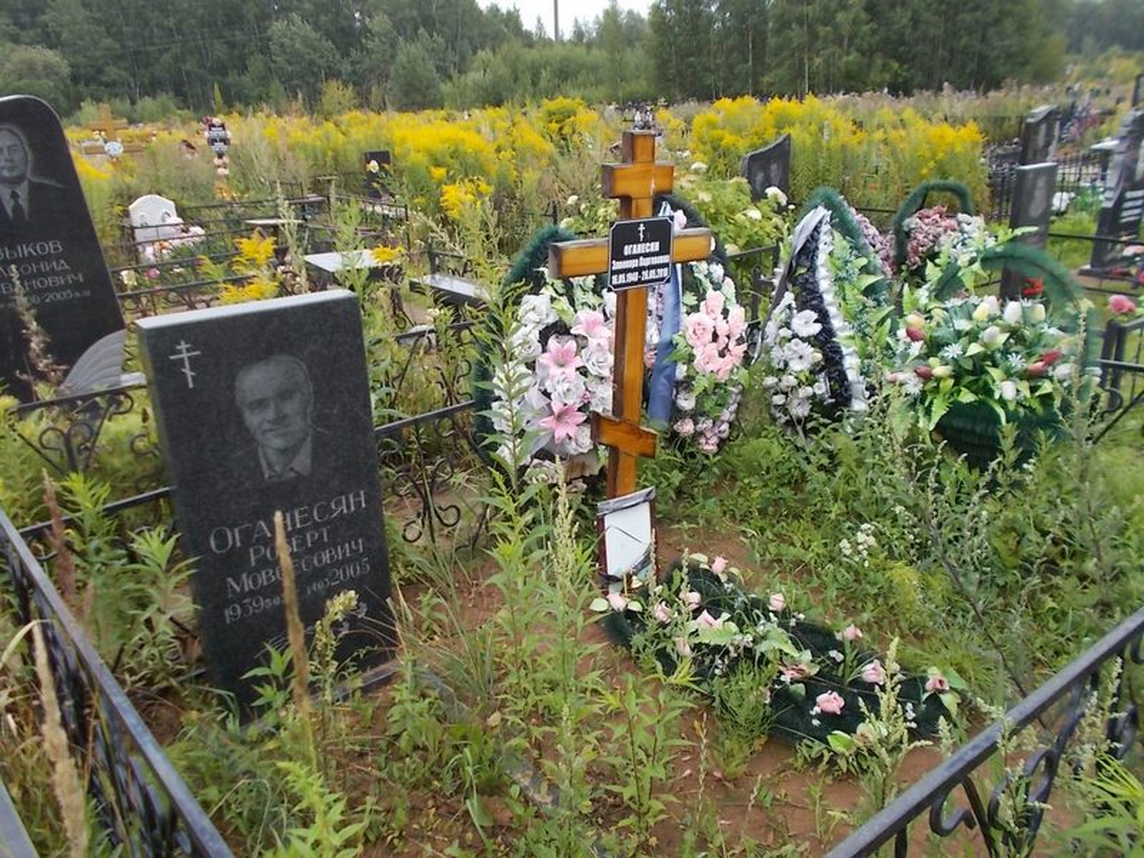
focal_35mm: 26
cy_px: 429
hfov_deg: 67.3
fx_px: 859
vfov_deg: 53.1
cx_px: 572
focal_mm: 4.6
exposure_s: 1/200
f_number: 3.2
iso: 80
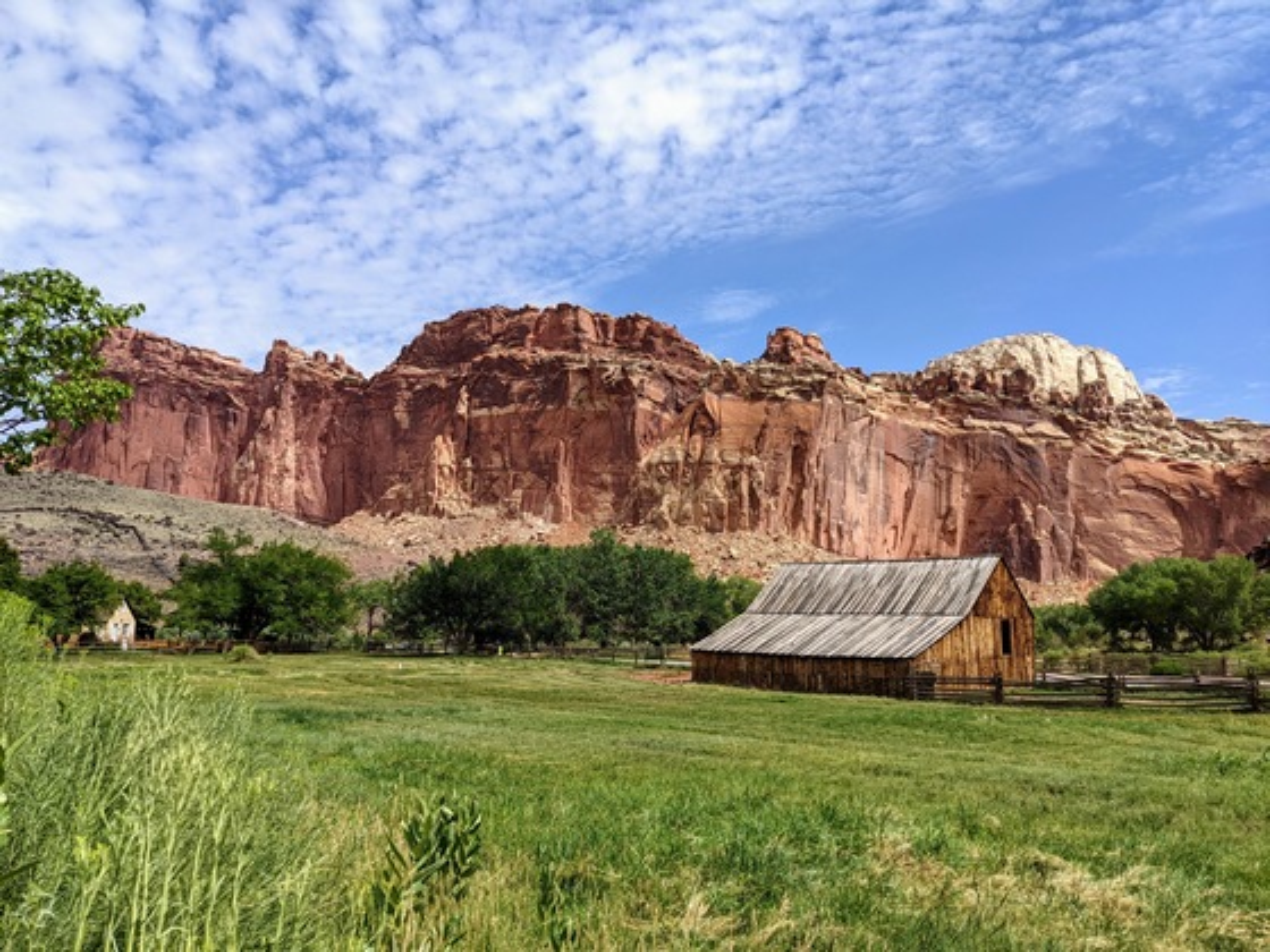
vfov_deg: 51.4
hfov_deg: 65.3
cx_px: 635
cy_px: 476
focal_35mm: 27
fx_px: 991
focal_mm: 4.38
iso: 67
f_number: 1.73
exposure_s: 1/4673
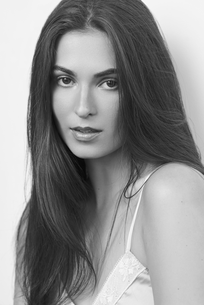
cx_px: 102
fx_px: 943
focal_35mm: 111
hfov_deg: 12.3
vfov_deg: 18.4
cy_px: 152
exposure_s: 1/200
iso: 800
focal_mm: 111
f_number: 6.3
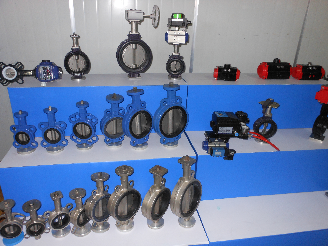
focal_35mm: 28
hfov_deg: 63.4
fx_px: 265
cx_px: 164
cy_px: 123
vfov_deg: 49.7
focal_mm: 5
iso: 200
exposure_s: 1/25
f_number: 3.7
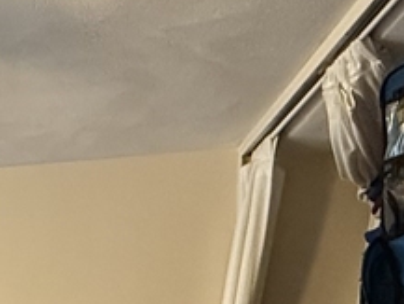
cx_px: -121
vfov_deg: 19.0
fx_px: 771
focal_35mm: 66
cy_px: 479
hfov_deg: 25.3
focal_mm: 2.22
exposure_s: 1/60
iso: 640
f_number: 2.2
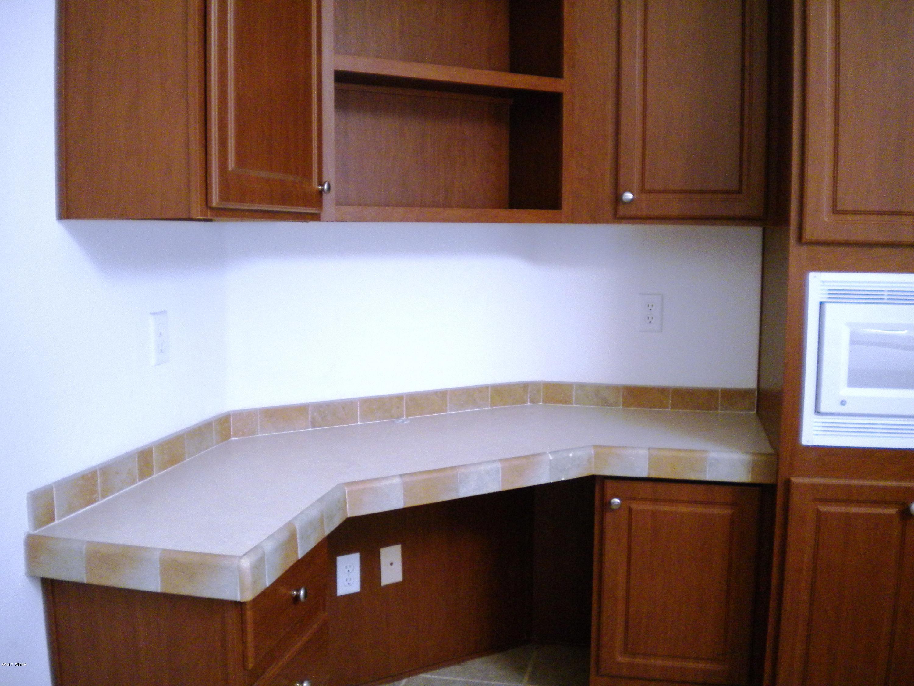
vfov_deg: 40.7
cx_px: 457
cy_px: 343
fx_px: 924
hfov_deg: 52.6
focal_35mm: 35
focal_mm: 6.3
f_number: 3.1
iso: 385
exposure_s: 1/63.6
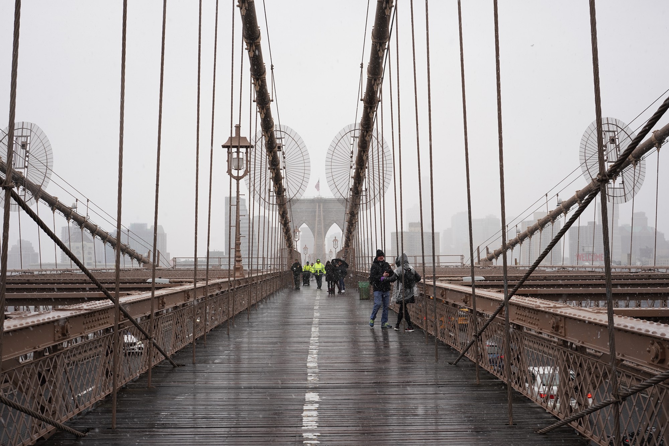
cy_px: 223
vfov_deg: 33.4
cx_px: 334
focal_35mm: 40
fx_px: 743
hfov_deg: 48.5
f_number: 10
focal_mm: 40
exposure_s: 1/125
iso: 320
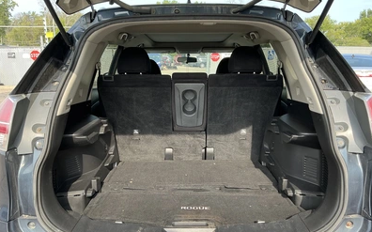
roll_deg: +0.4
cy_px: 123
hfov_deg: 62.9
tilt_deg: -12.6
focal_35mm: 30
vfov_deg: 41.8
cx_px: 185
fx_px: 304
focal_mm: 3
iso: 16
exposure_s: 1/129
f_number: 1.8
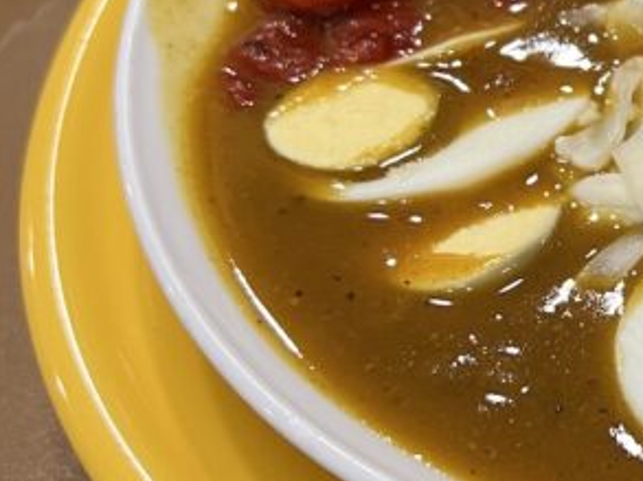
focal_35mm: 91
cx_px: 836
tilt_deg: -45.9
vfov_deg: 16.1
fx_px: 1688
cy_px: 130
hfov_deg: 19.8
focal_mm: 5.7
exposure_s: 1/50
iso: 80
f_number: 1.5
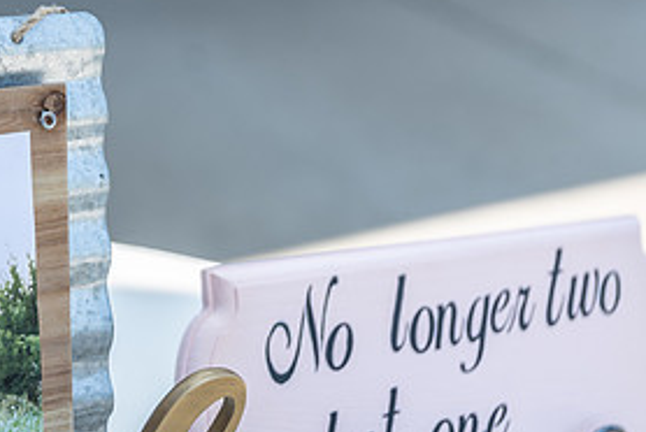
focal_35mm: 100
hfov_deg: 20.0
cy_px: 377
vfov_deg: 13.6
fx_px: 1796
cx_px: 65
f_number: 2.8
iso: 50
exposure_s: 1/400
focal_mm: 48
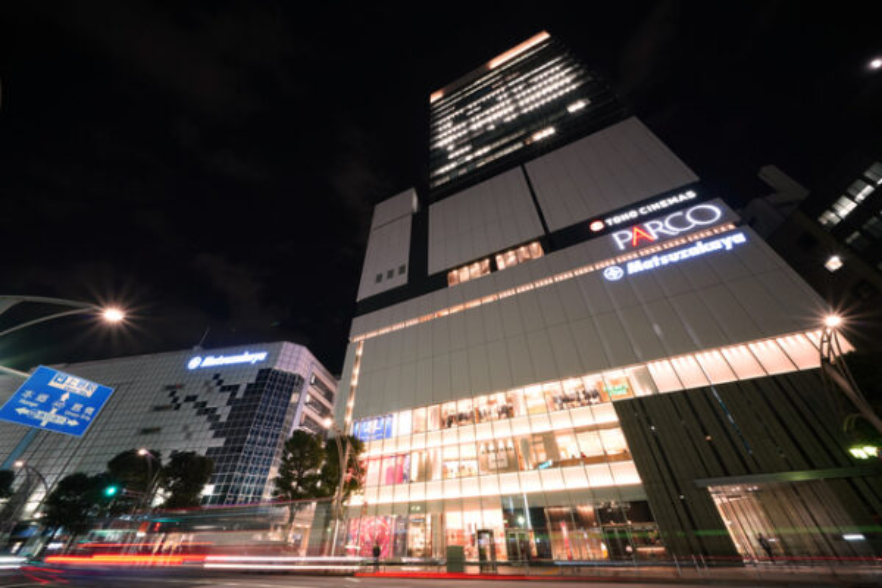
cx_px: 441
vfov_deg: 85.4
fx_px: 318
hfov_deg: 108.3
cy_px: 294
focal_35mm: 13
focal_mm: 13
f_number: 14
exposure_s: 1.3
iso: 800
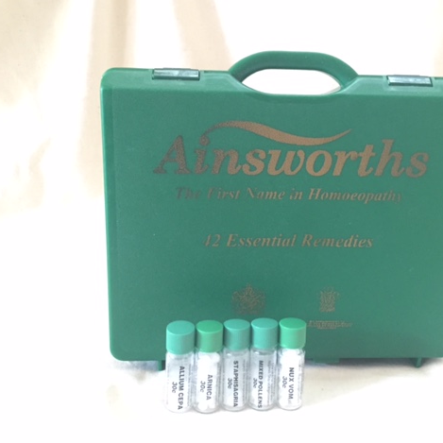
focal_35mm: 35
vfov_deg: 47.2
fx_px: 507
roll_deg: -1.7
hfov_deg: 47.0
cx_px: 260
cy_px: 219
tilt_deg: -14.7
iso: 640
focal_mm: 4.15
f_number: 2.2
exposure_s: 1/15
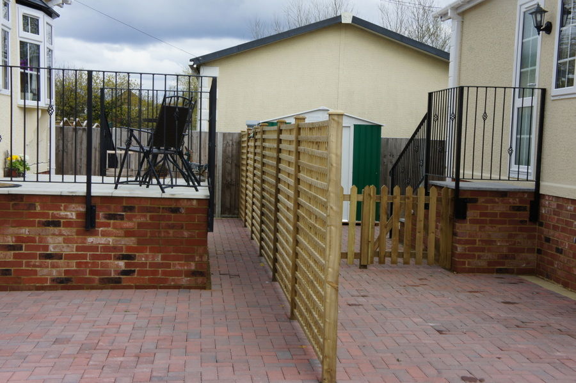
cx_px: 288
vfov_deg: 23.8
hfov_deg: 35.1
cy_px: 192
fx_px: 911
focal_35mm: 57
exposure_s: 1/100
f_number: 13
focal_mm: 38
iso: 200
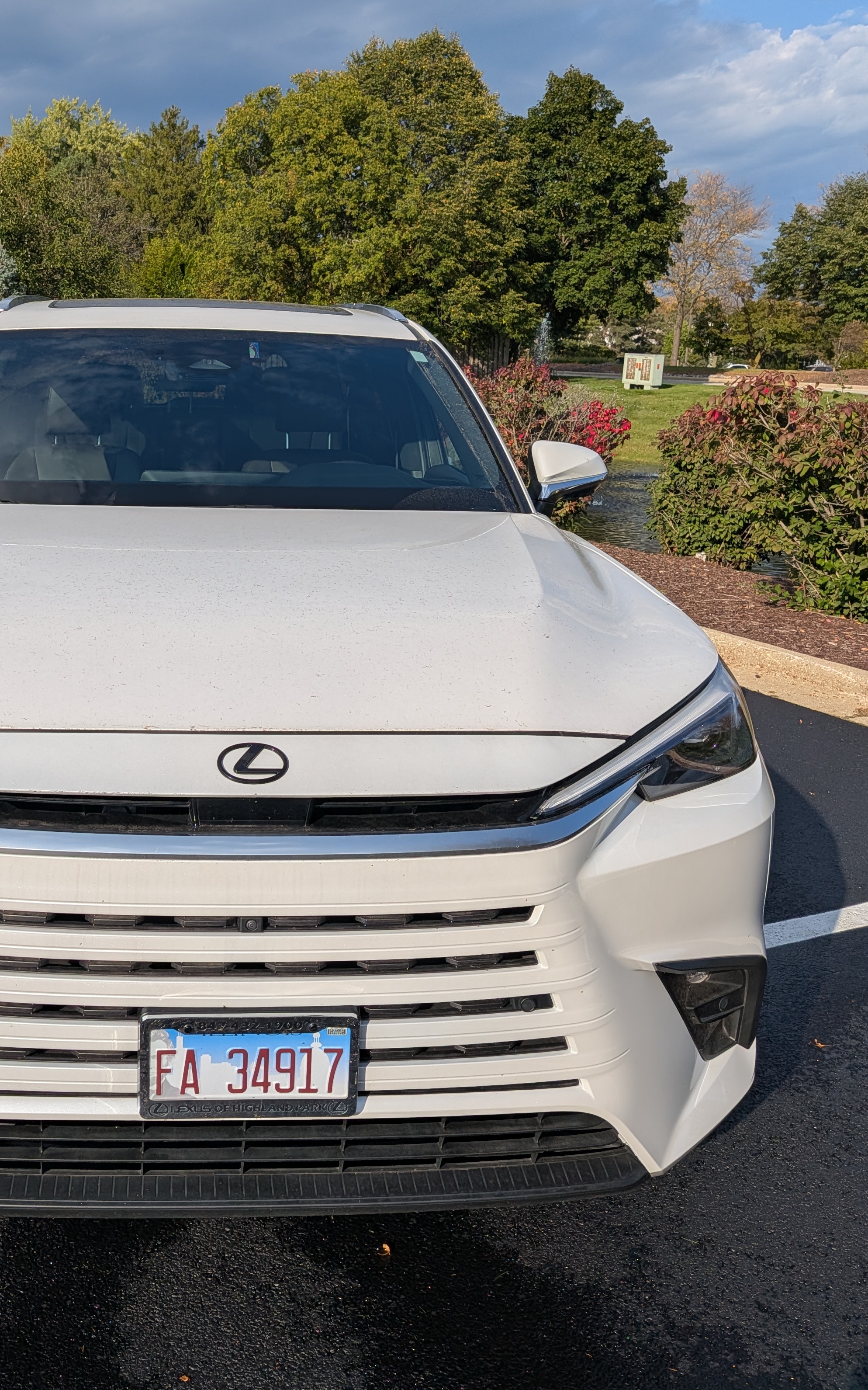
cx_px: 229
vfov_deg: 59.4
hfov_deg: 38.5
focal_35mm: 32
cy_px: 593
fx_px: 1211
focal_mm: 4.53
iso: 26
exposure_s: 1/2381
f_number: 1.7
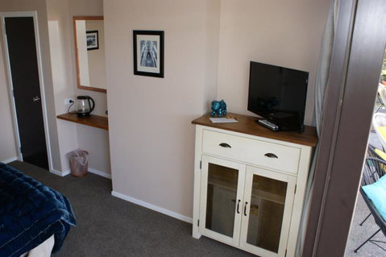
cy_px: 128
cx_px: 193
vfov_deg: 43.6
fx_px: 322
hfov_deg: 61.9
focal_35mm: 30
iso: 400
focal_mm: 20
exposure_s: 1/80
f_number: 5.6
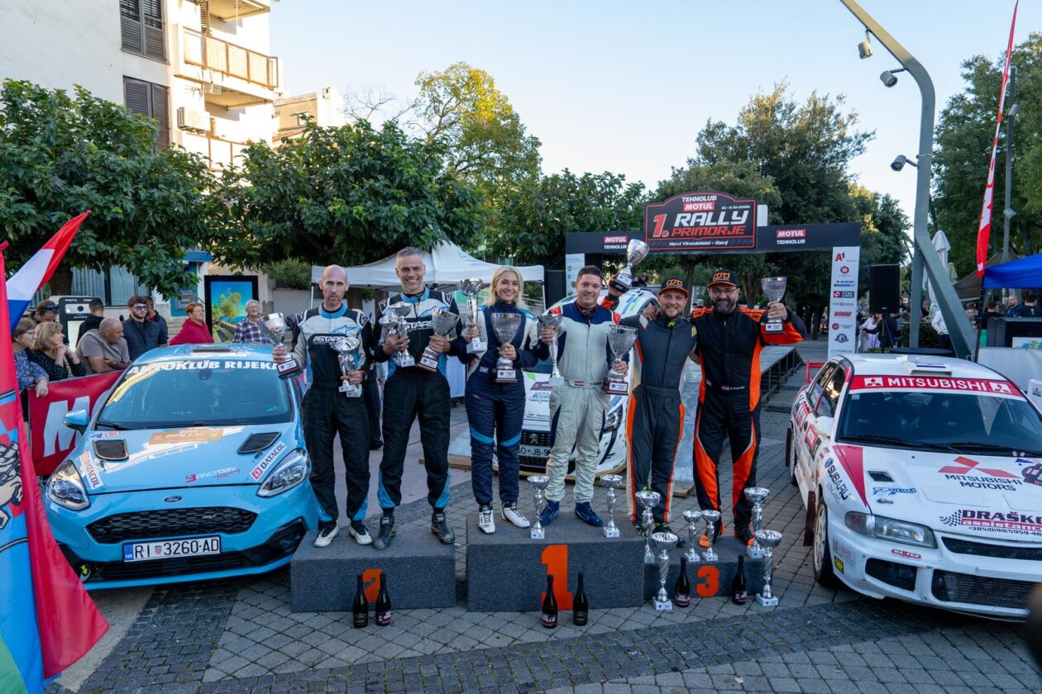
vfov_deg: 52.6
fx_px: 703
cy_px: 347
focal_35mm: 24
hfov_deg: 73.1
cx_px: 521
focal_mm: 24
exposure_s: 1/320
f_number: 4
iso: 400
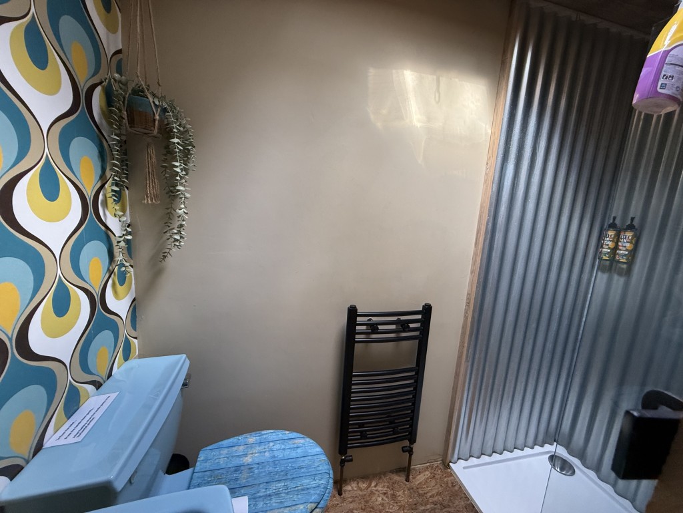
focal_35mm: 14
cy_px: 256
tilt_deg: -8.8
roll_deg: -4.0
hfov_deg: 102.1
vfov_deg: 85.7
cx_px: 342
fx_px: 276
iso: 320
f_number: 2.2
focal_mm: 2.22
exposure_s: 1/100
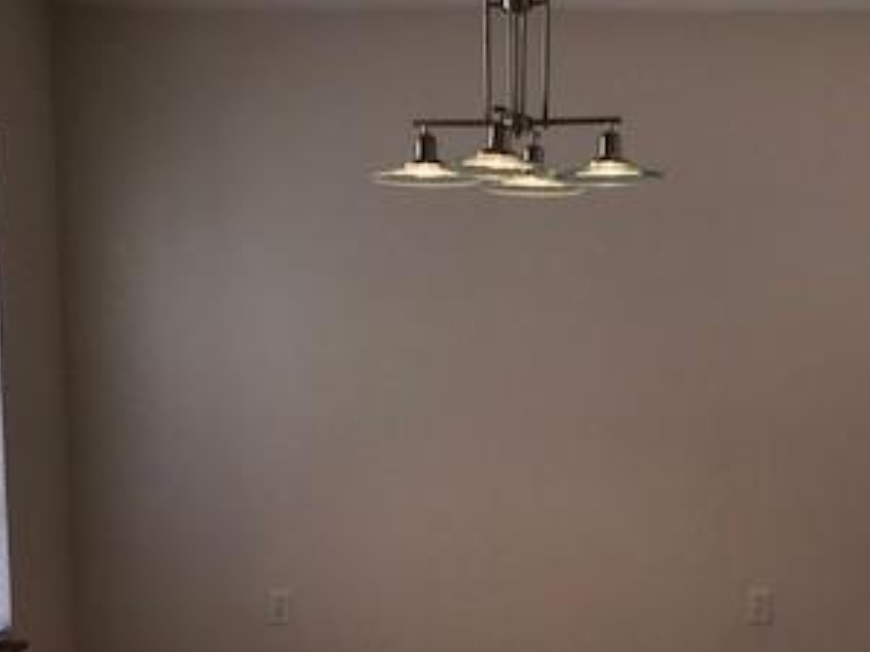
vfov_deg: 23.9
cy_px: 556
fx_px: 1507
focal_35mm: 60
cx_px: 544
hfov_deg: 32.0
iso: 20
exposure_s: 1/57
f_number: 1.8
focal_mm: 3.99
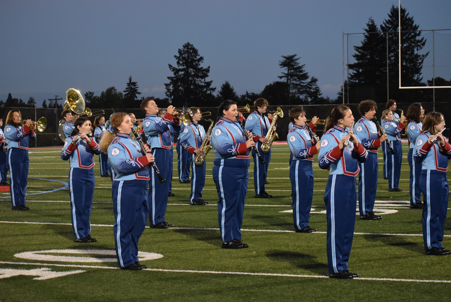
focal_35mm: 105
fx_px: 1316
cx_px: 226
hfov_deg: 19.4
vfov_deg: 13.1
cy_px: 151
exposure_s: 1/125
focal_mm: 70
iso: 1600
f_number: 4.5
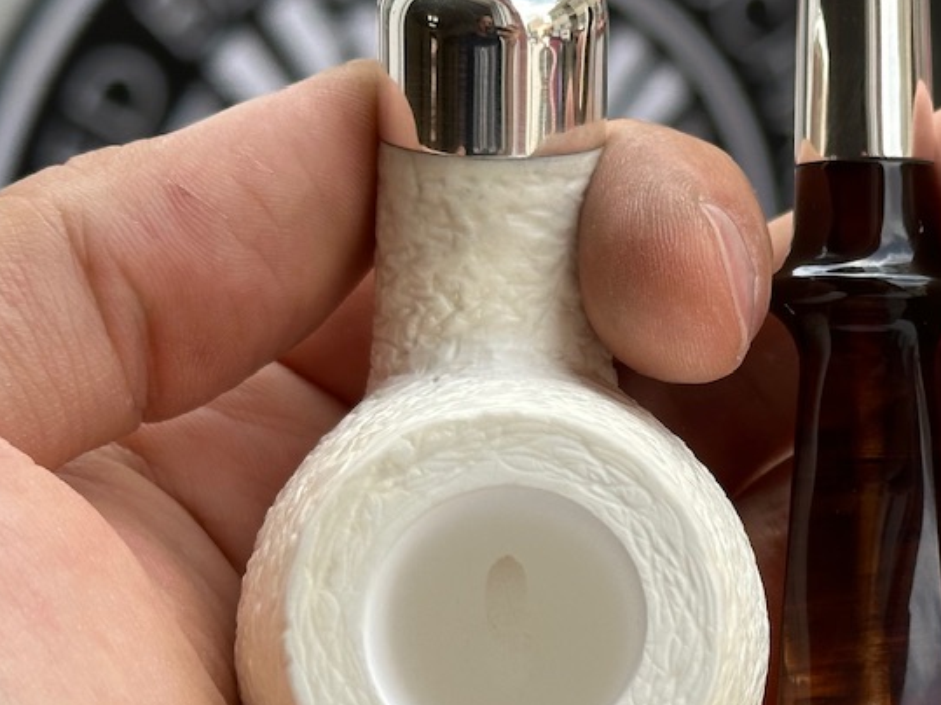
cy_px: 436
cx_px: 822
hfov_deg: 17.1
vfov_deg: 13.0
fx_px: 3098
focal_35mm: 114
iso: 64
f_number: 1.78
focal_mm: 6.86
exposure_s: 1/1305
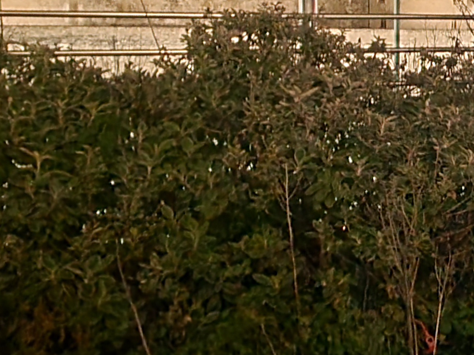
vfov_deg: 24.3
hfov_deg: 25.8
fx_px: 808
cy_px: 57
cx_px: 681
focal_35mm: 59
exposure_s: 1/4
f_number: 2.2
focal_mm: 2.2
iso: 2500
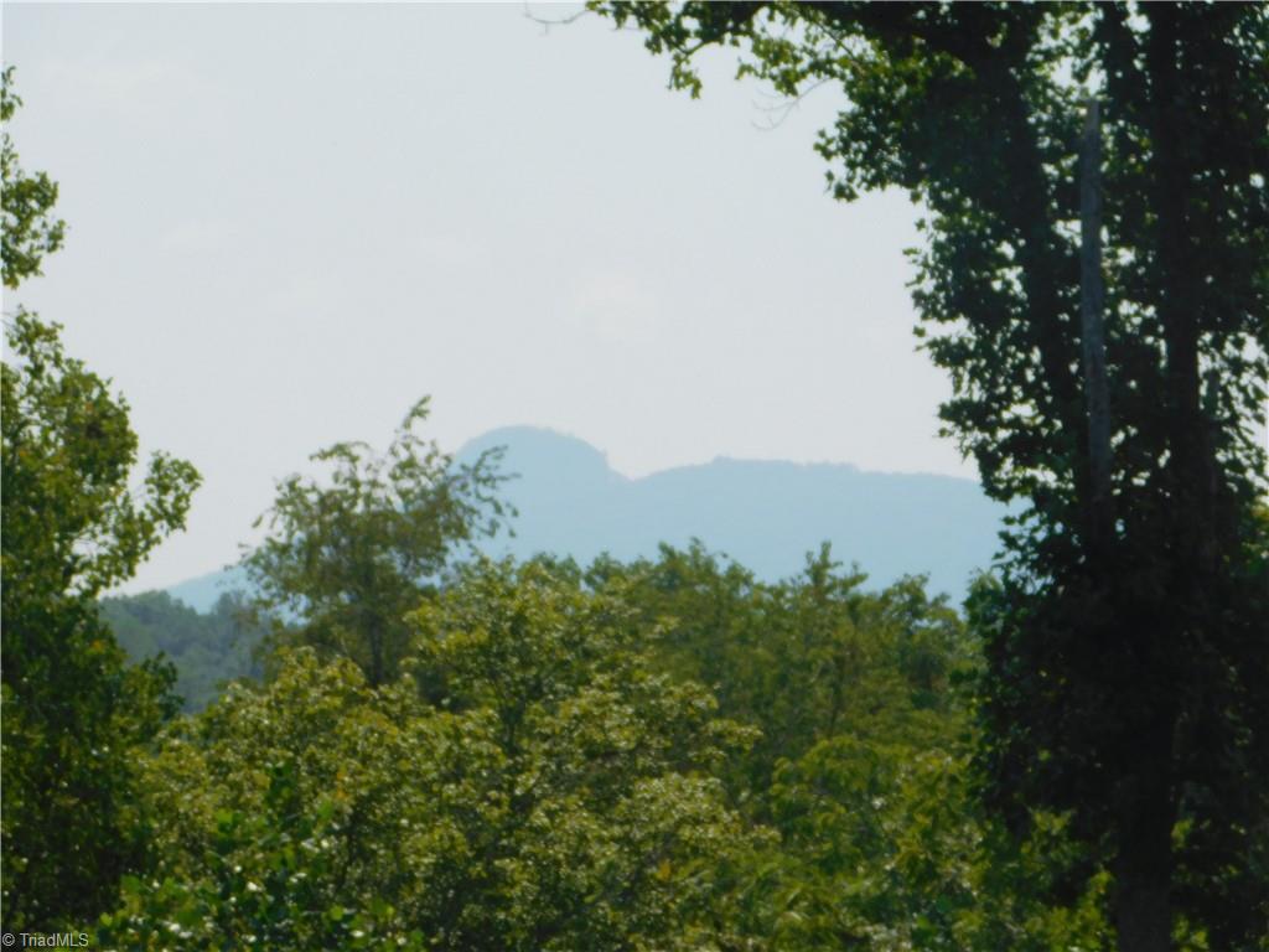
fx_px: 9751
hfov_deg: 7.4
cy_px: 476
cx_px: 634
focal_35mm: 266
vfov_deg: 5.6
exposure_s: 1/800
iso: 125
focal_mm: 47.2
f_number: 5.7
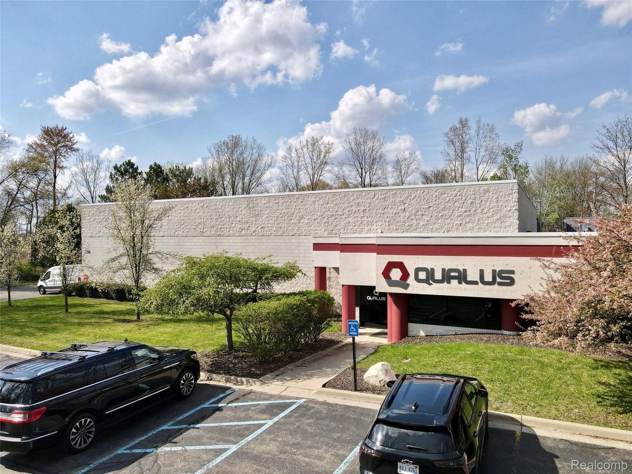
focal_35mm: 24
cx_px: 316
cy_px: 237
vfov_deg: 56.8
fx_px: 438
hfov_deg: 71.6
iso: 100
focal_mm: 4.5
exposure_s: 1/1000
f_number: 2.8
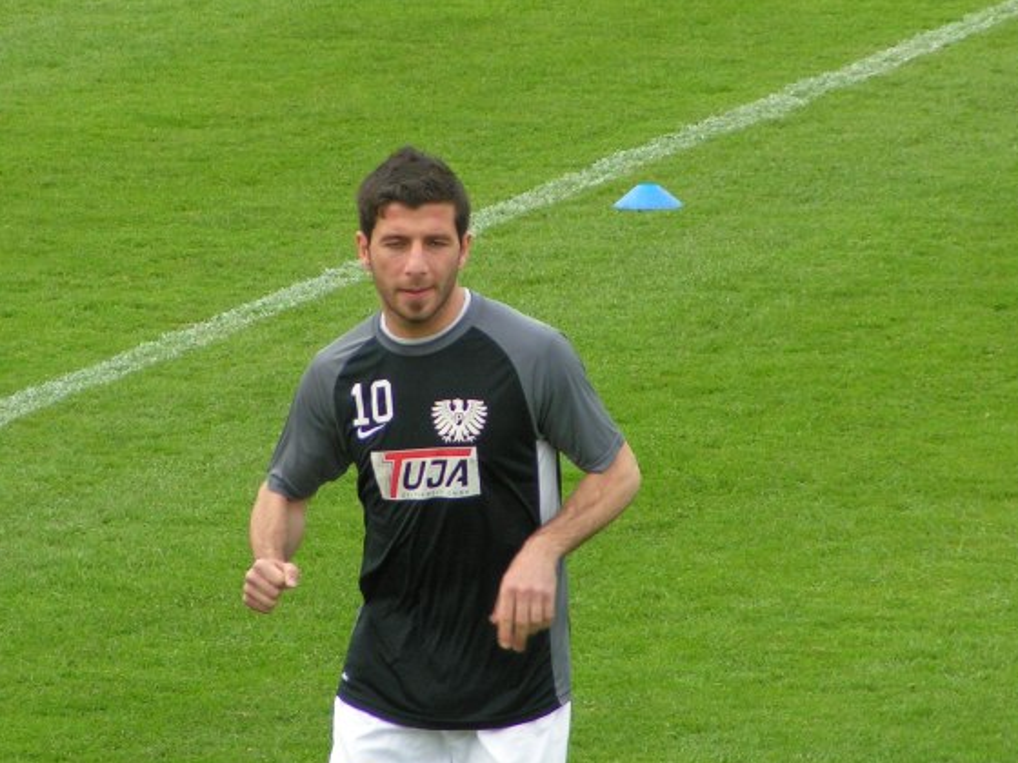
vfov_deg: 3.5
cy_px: 309
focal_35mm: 424
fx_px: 12469
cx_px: 464
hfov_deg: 4.7
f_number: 3.5
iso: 100
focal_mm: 45.4
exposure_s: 1/250
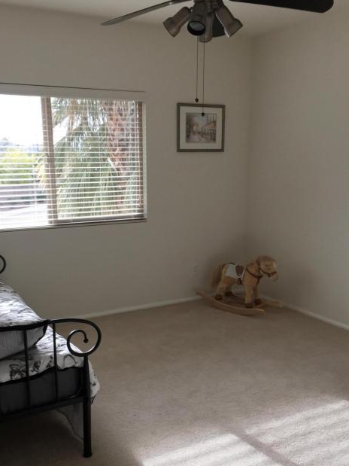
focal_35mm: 36
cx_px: 151
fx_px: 484
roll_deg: +1.0
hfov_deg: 39.6
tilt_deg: -15.6
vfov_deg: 51.1
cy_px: 273
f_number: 2.2
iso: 40
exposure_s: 1/120
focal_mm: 4.15
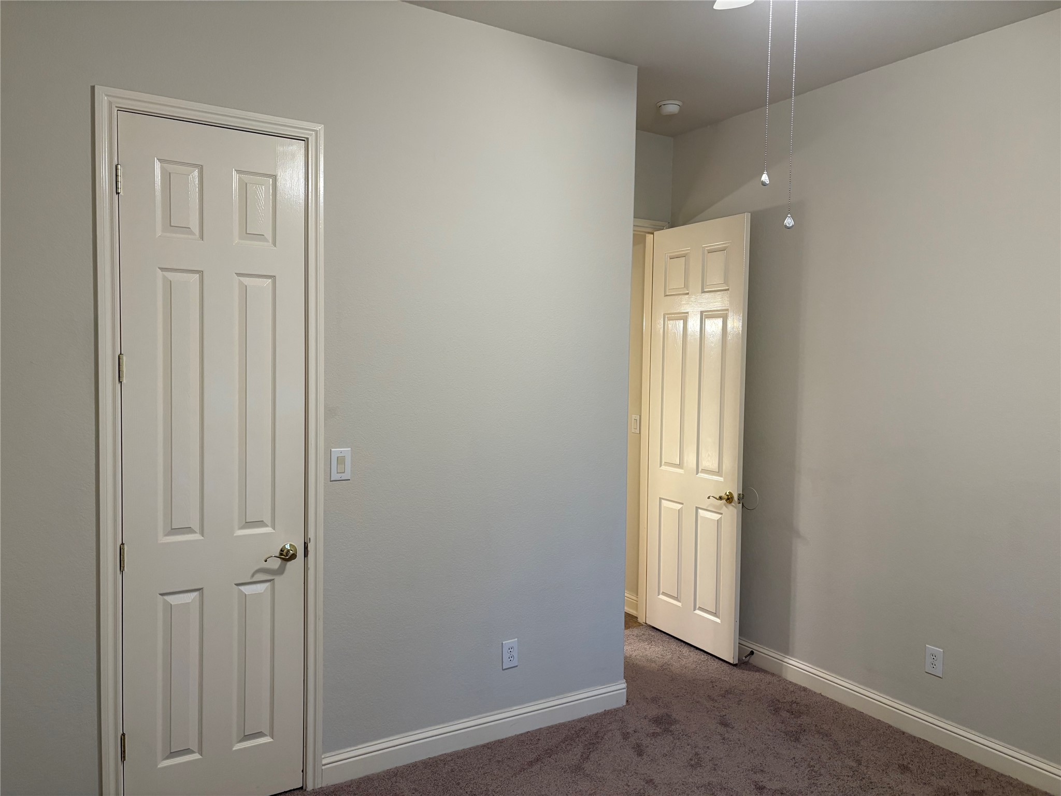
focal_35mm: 26
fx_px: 797
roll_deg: -0.9
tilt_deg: -3.6
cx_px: 530
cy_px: 398
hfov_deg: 67.3
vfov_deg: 53.1
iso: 160
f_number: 1.6
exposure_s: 1/60
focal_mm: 5.96
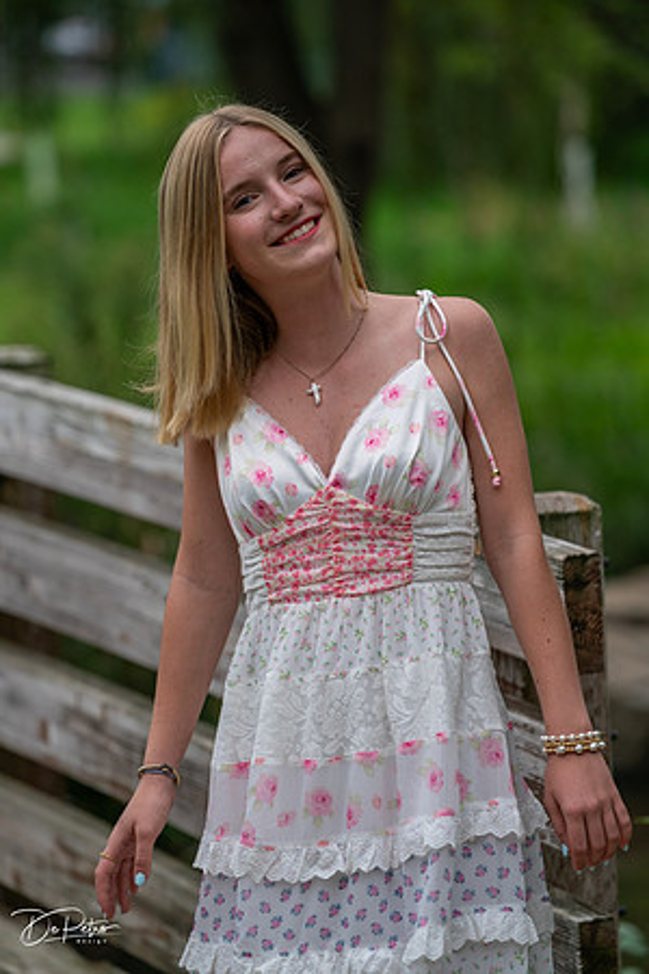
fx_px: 4705
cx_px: 324
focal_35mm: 174
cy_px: 487
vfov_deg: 11.8
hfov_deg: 7.9
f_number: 4
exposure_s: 1/200
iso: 160
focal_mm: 174
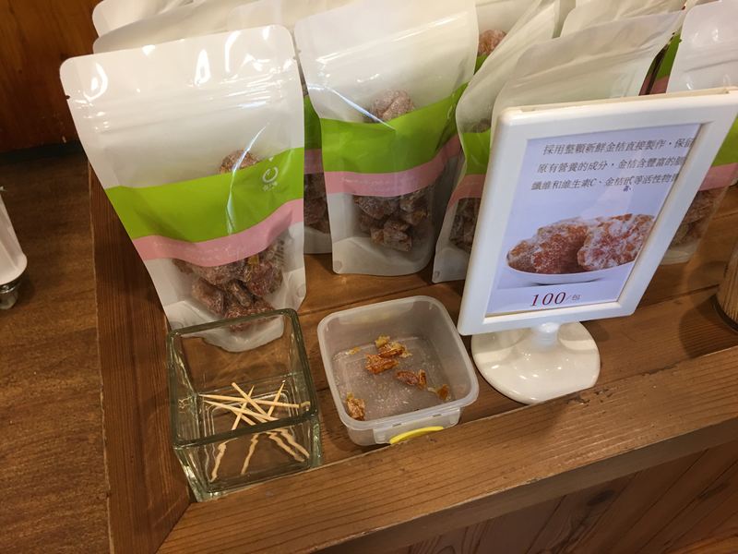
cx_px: 369
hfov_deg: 61.7
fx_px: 618
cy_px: 277
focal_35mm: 29
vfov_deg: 48.2
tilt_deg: -49.6
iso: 50
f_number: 2.2
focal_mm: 4.15
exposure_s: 1/15
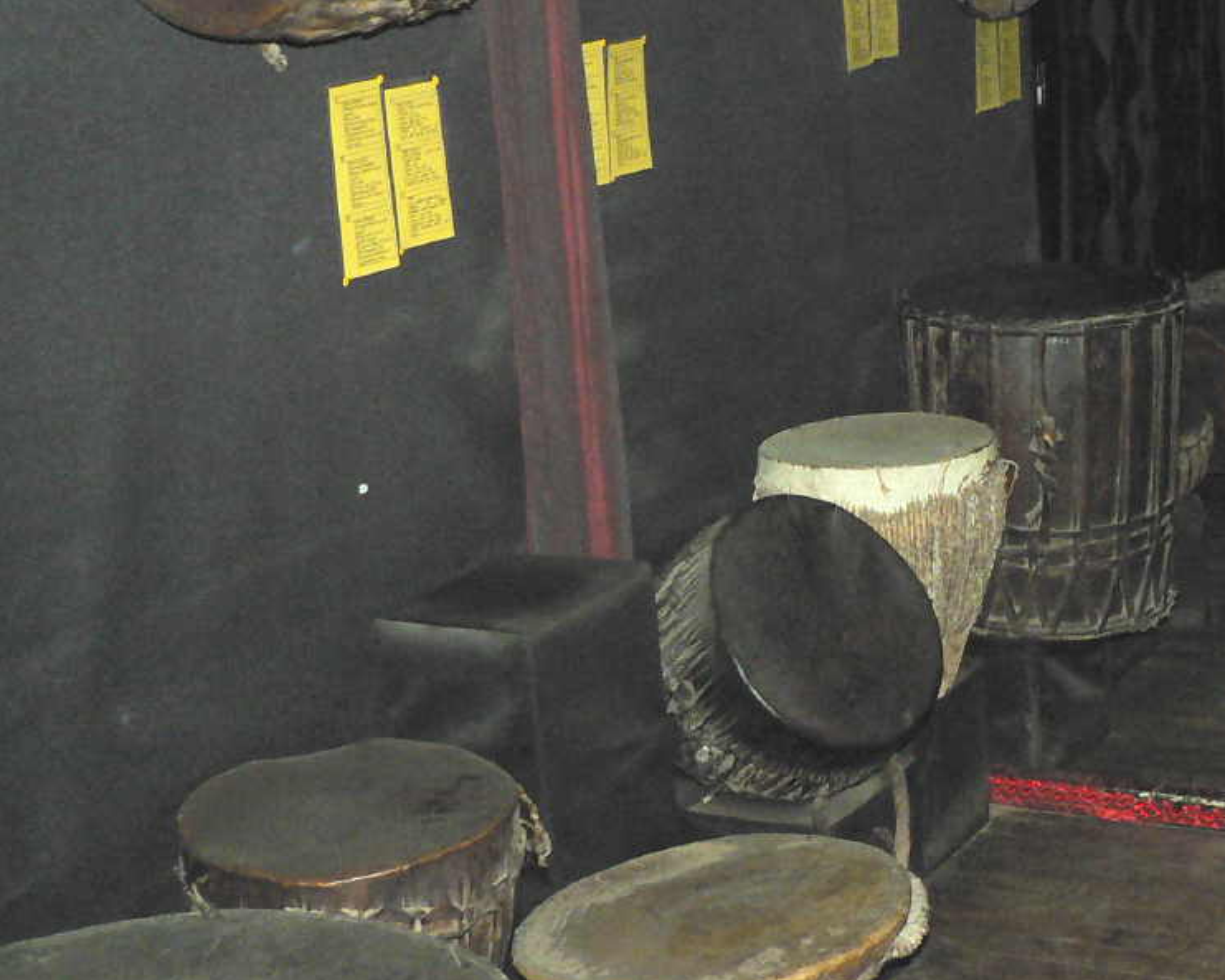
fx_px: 1668
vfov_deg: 32.5
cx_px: 617
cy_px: 322
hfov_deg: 40.3
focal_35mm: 46
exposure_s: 1/60
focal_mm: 6
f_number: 2.8
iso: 400
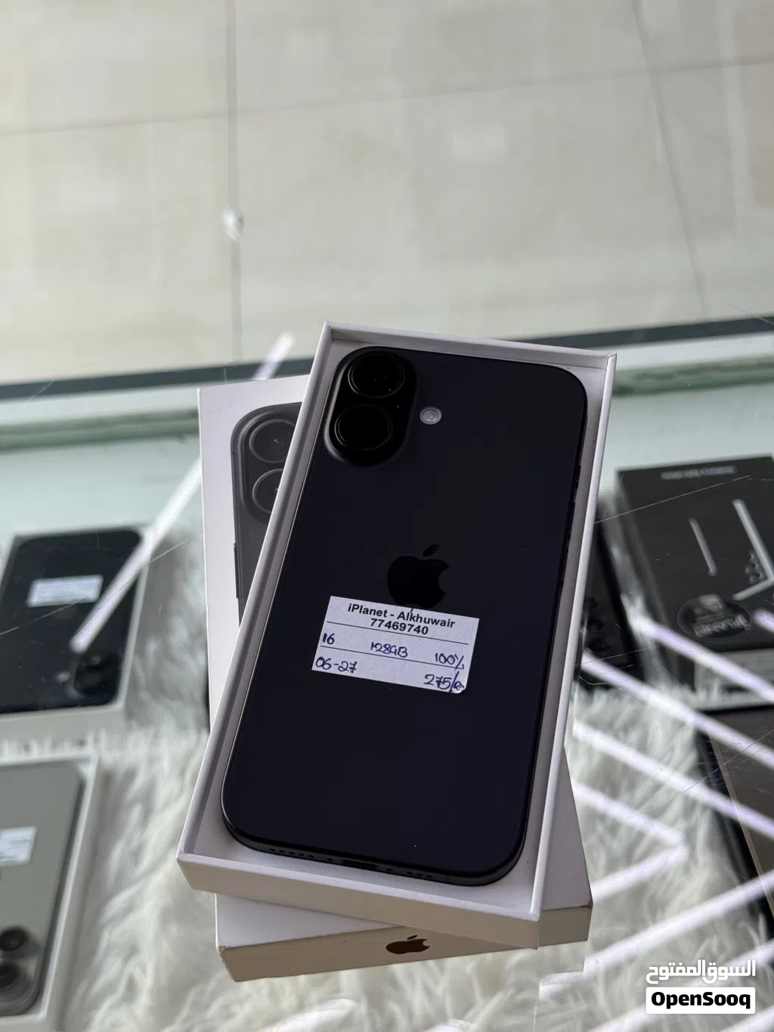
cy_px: 516
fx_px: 1431
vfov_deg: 39.7
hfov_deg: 30.3
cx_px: 387
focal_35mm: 48
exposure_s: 1/228
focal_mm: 6.76
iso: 50
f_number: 1.78
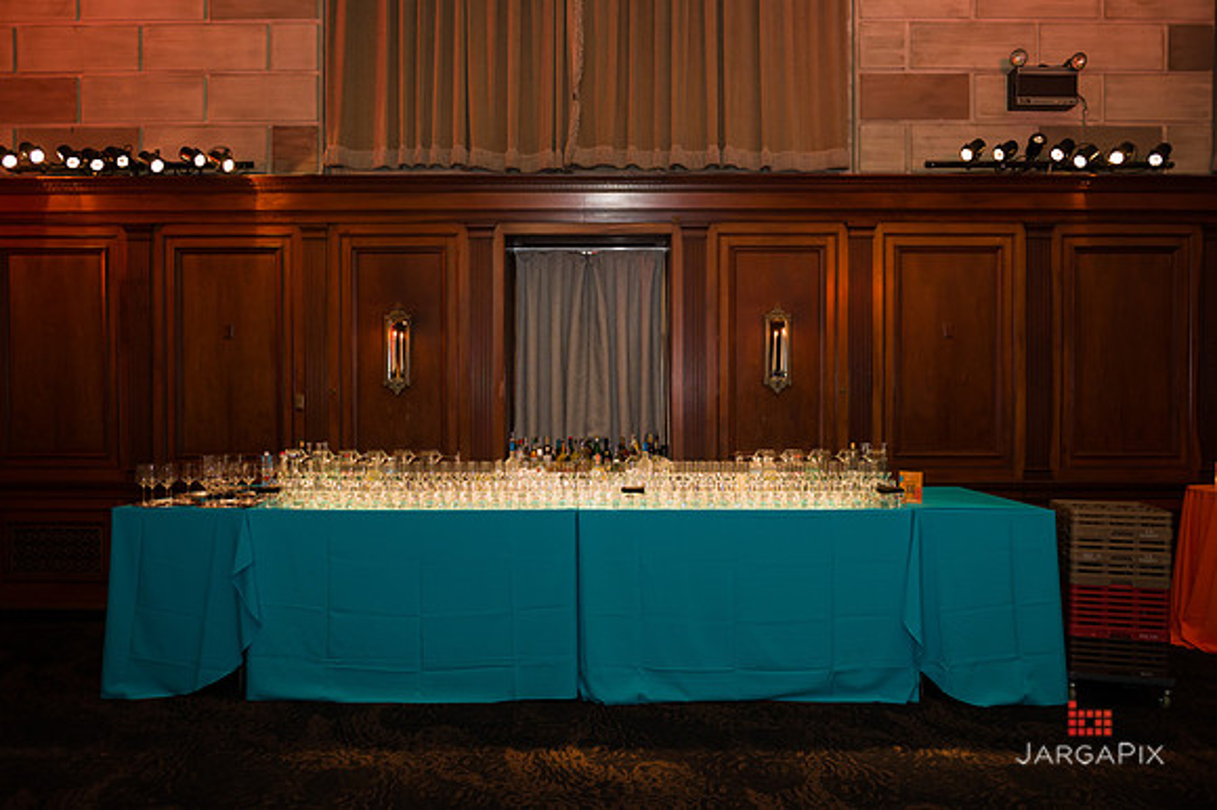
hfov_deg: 73.8
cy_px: 405
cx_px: 608
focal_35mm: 24
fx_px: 811
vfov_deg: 53.1
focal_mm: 24
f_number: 4
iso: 1600
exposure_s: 1/125
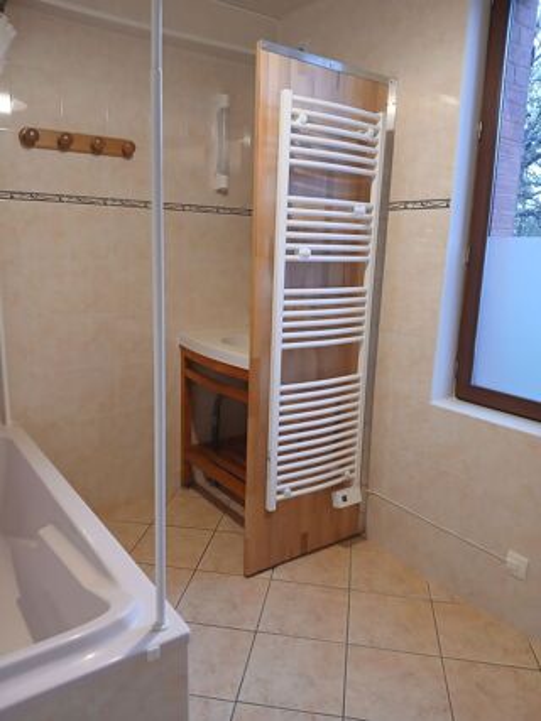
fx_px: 542
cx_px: 270
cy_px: 360
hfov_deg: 53.0
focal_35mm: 26
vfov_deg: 67.3
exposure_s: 1/33.3
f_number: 1.8
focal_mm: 3.98
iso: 250
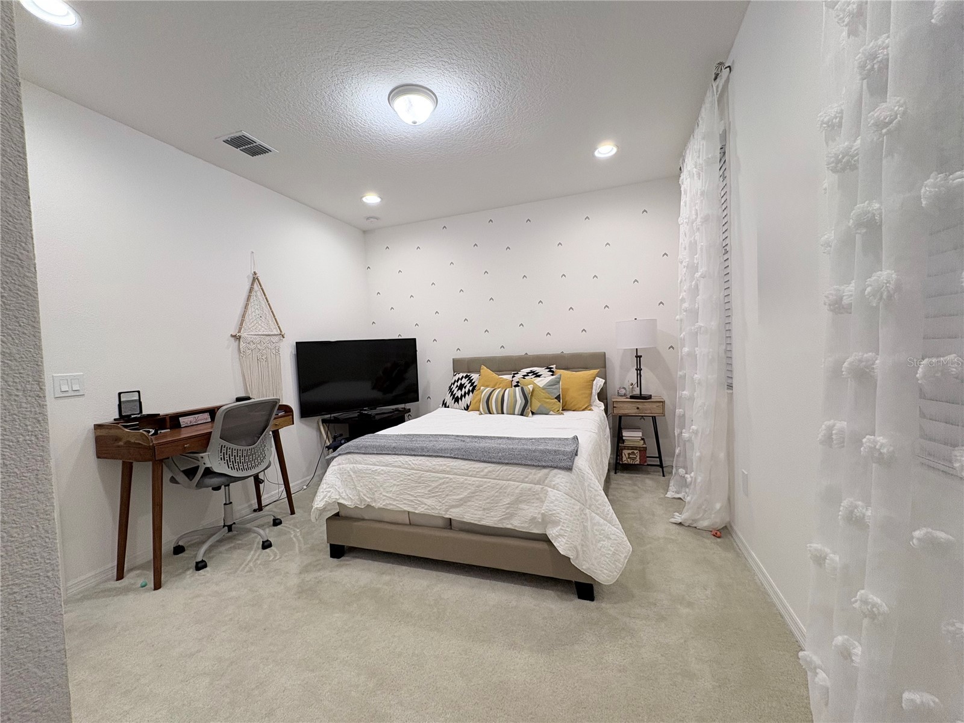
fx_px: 390
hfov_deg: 102.1
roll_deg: +3.0
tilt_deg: -1.5
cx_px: 482
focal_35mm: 14
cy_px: 362
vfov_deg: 85.7
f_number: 2.2
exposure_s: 1/60
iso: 125
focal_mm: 2.22
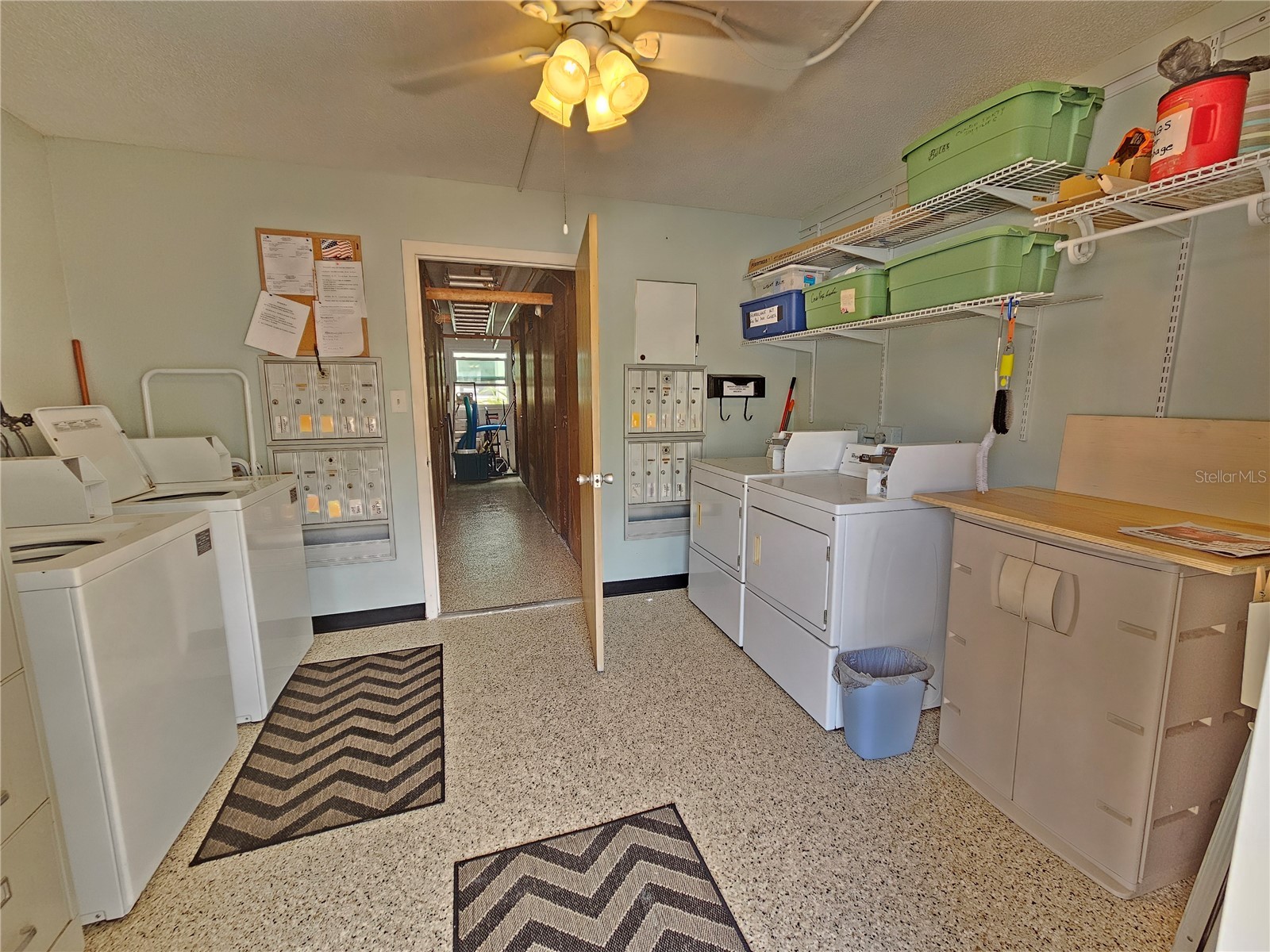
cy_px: 476
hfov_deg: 106.2
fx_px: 477
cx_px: 635
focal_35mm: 13
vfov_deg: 89.9
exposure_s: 1/60
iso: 250
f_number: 2.2
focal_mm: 2.2
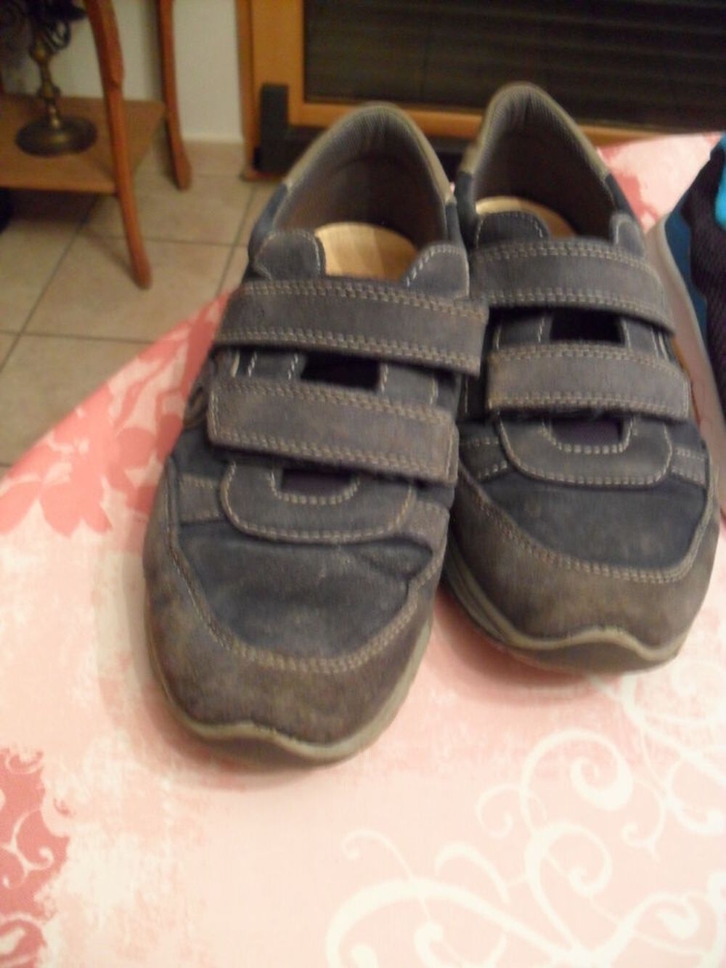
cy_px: 484
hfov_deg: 40.7
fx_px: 979
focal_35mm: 35
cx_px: 363
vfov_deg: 52.6
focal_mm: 6.3
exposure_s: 1/8
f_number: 3
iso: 400
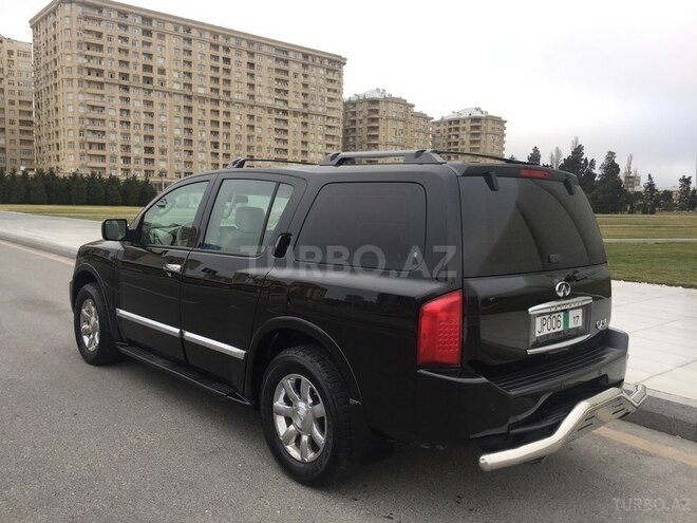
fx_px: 584
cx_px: 348
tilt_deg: -3.2
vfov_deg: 48.2
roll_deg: +0.0
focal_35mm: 29
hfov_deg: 61.7
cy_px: 262
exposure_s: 1/116
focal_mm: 4.15
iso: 32
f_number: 2.2
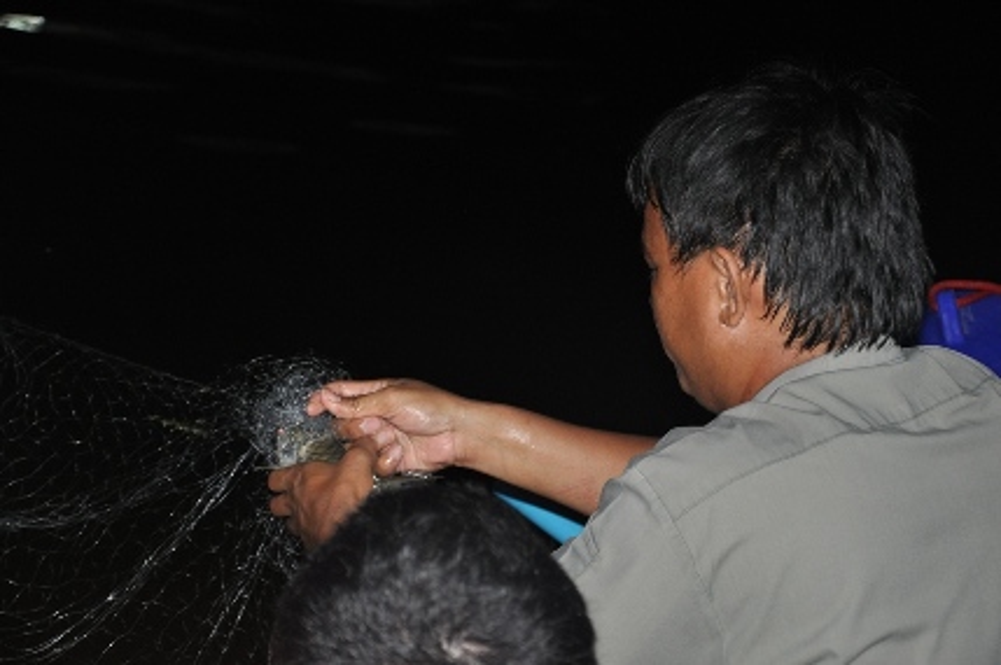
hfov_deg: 19.5
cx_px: 500
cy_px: 332
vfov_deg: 13.0
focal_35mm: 105
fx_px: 2916
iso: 800
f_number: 5.3
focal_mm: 70
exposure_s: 1/60
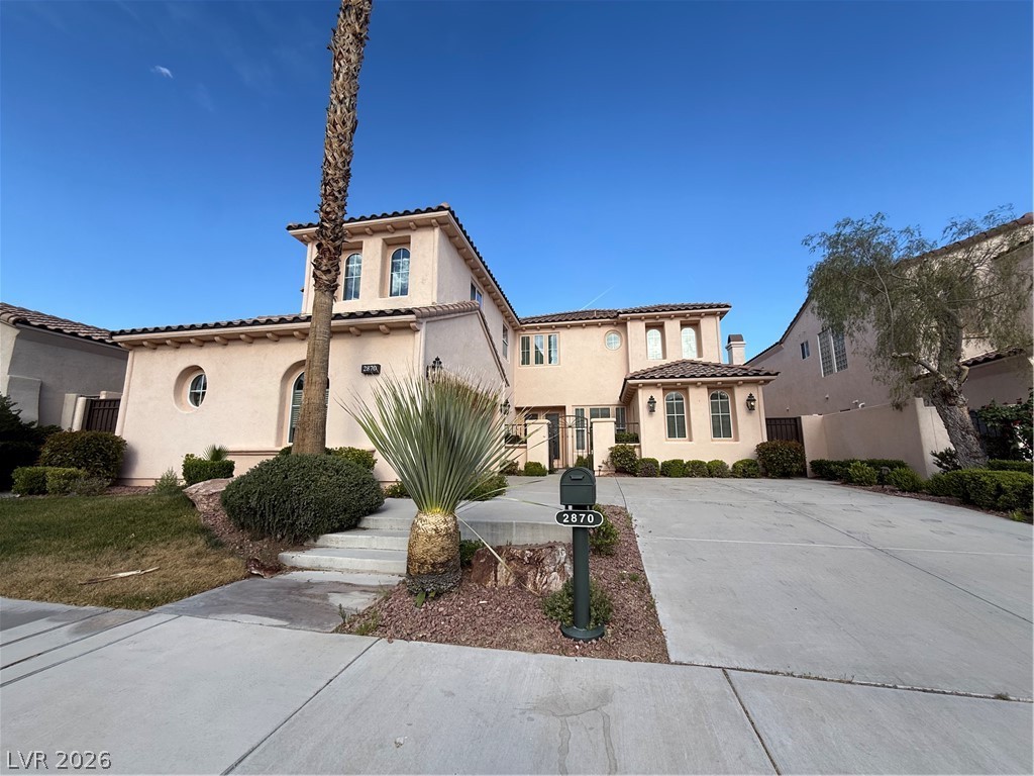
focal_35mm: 14
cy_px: 388
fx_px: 418
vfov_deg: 85.7
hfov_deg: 102.1
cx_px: 517
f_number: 2.2
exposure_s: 1/1339
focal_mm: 2.22
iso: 50
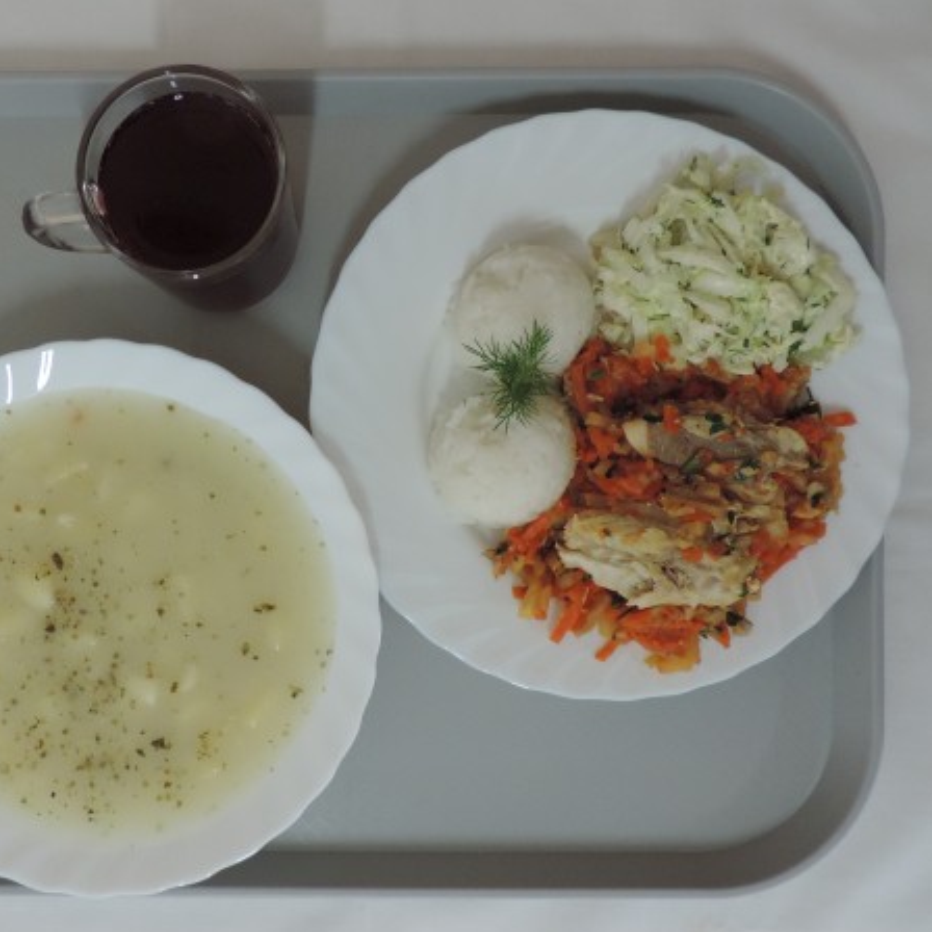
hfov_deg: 55.0
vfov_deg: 55.6
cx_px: 350
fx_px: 883
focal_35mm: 29
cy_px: 473
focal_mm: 4.3
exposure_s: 1/30
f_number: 3
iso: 400
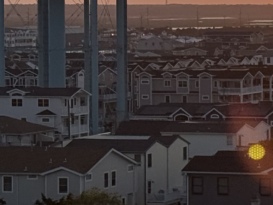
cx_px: 471
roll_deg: +0.0
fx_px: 1759
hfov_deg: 8.6
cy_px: 37
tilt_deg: -1.8
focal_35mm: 223
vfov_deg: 6.7
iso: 64
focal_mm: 6.76
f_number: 1.78
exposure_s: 1/3096
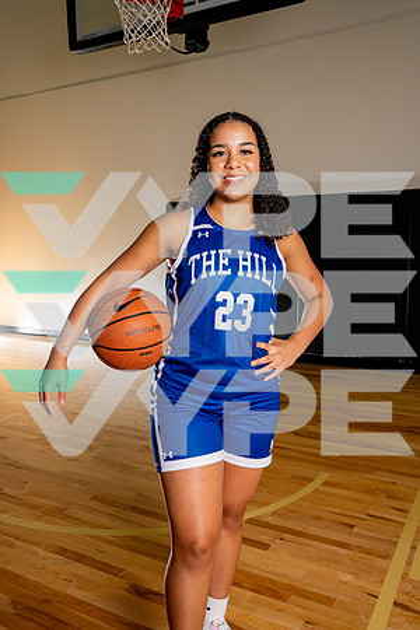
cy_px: 315
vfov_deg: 61.1
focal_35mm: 30
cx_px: 210
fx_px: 534
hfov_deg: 43.0
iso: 640
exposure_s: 1/200
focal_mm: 30.5
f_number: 7.1
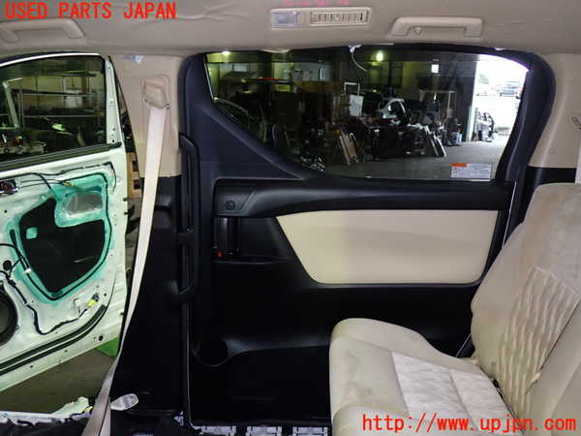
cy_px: 218
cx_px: 290
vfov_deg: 46.8
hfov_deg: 60.0
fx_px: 504
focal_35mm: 30
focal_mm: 5.4
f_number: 2.3
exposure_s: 1/30
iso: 250
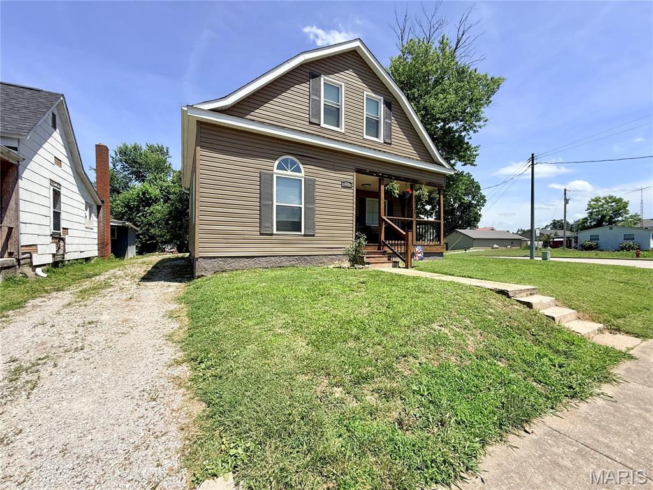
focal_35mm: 14
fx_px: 264
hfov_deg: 102.1
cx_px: 326
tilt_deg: +0.4
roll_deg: +0.1
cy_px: 245
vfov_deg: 85.7
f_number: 2.2
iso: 50
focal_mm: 2.22
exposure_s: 1/1534
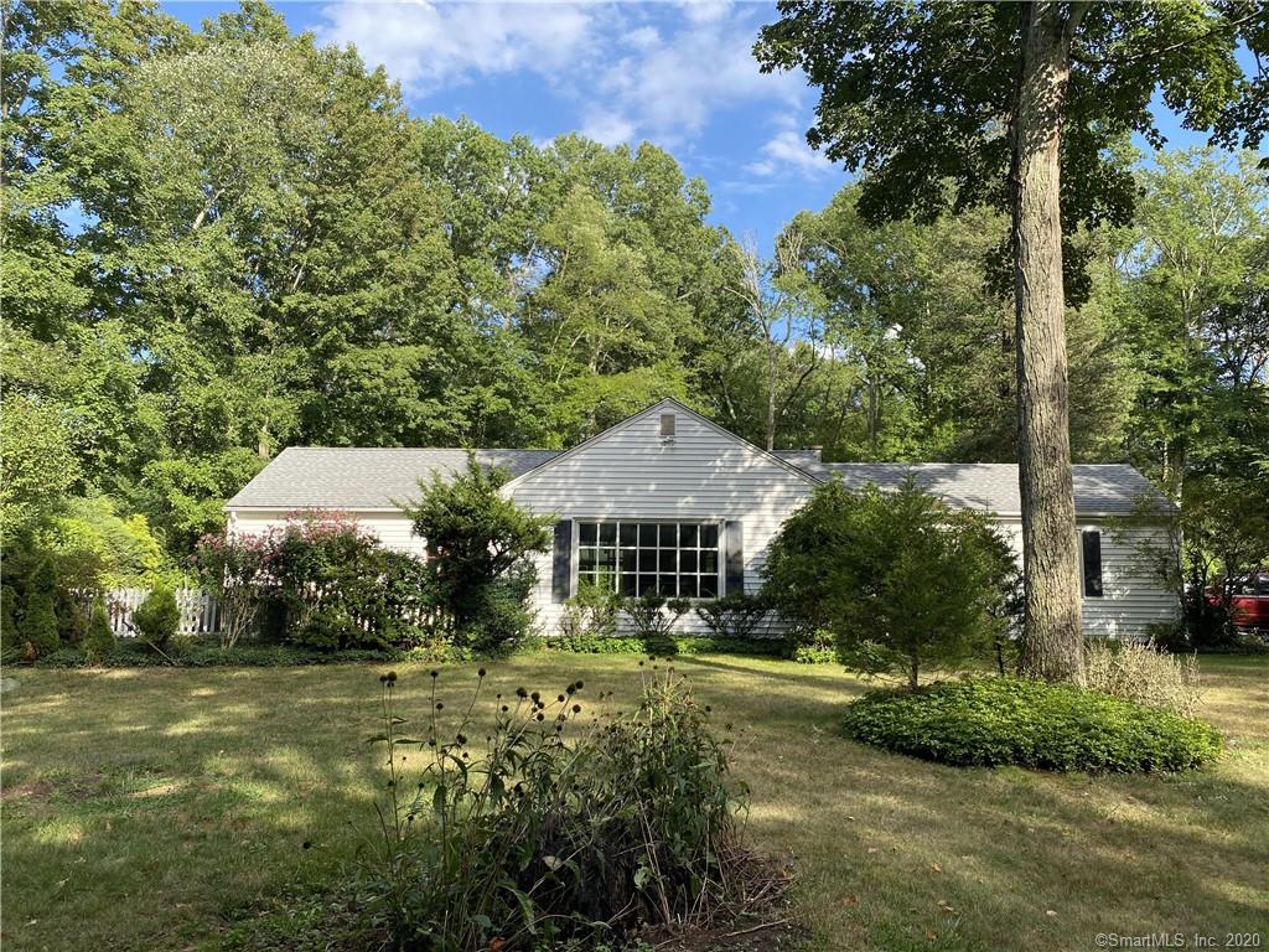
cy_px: 476
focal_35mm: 26
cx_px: 634
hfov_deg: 67.3
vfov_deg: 53.1
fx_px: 953
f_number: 1.8
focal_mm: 4.2
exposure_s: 1/905
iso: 32
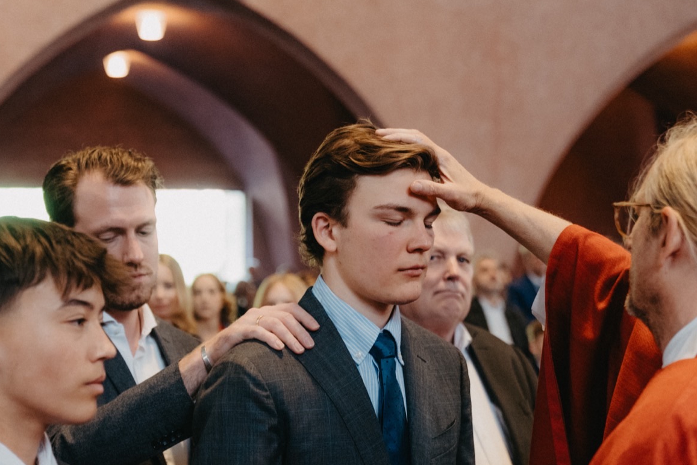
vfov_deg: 16.4
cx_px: 331
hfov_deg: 24.5
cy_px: 361
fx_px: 1607
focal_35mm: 83
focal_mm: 50
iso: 2000
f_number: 2.8
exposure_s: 1/125
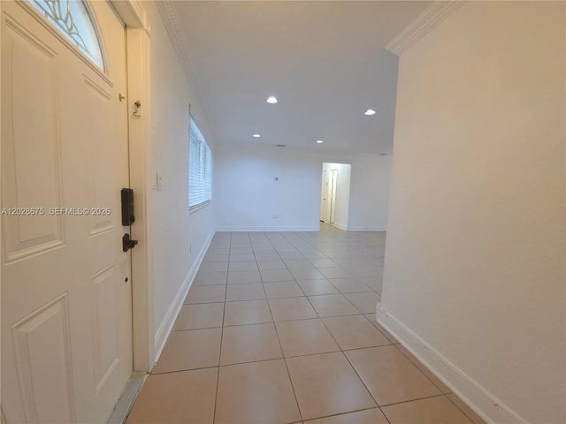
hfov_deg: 106.2
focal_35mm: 13
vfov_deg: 89.9
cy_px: 212
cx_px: 283
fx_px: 213
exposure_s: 1/30
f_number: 1.9
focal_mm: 2.2
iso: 125
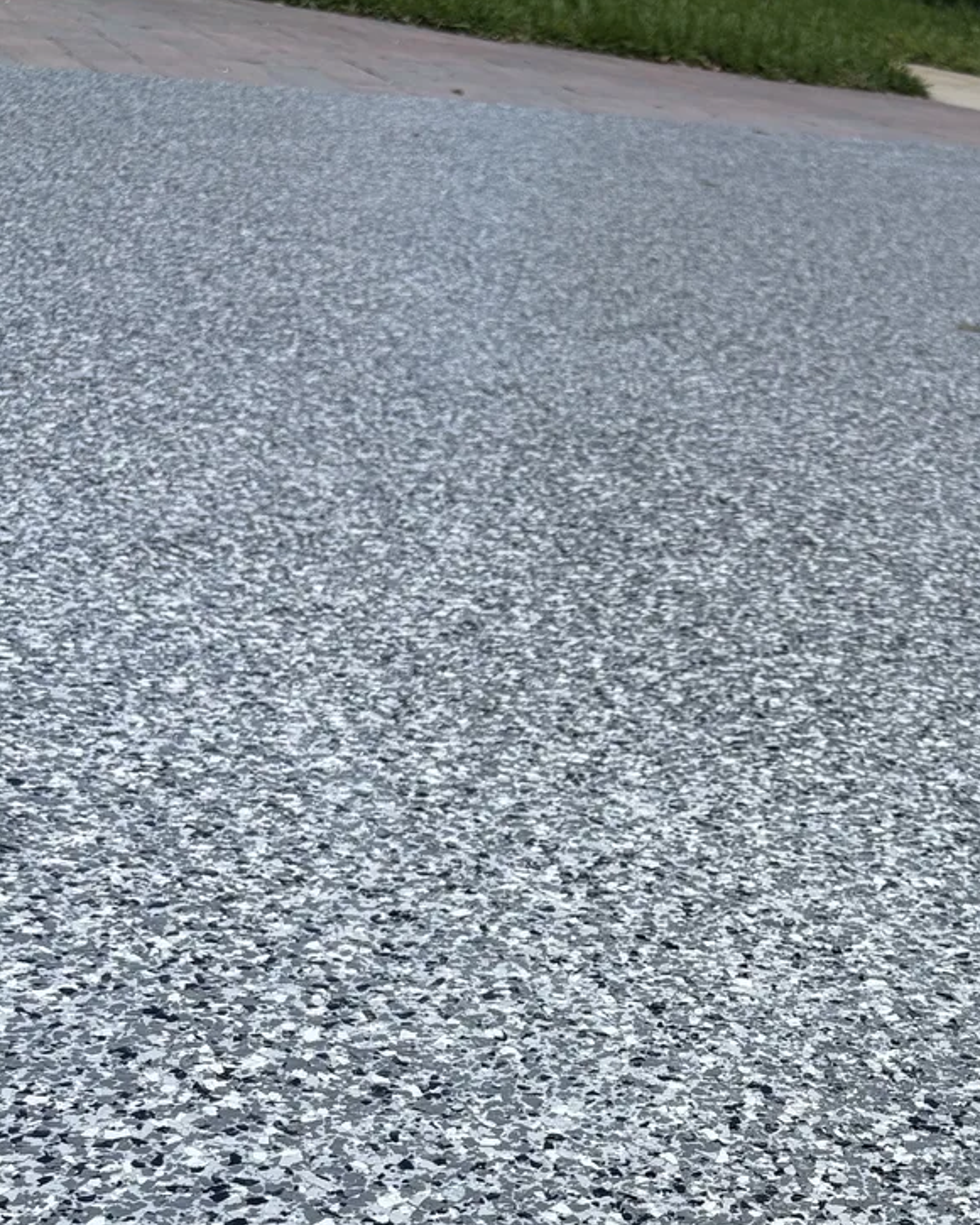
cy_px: 1086
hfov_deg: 26.4
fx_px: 2030
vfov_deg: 32.1
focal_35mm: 56
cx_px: 835
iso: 50
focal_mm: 5.96
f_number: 1.6
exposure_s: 1/4065
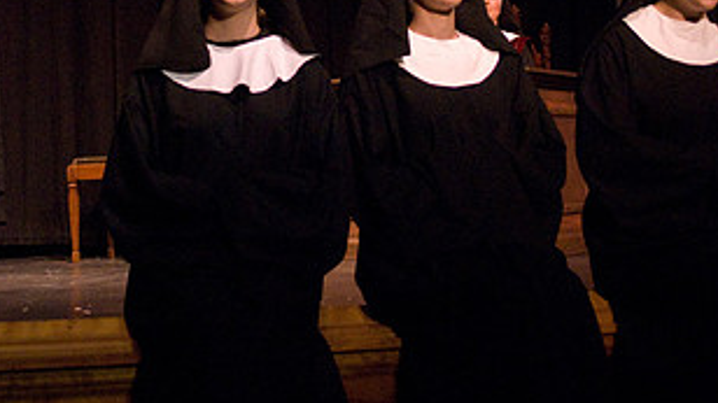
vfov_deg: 14.3
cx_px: 254
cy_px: -30
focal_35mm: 83
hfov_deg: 25.5
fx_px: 1580
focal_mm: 28
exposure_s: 1/100
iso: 1600
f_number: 2.8
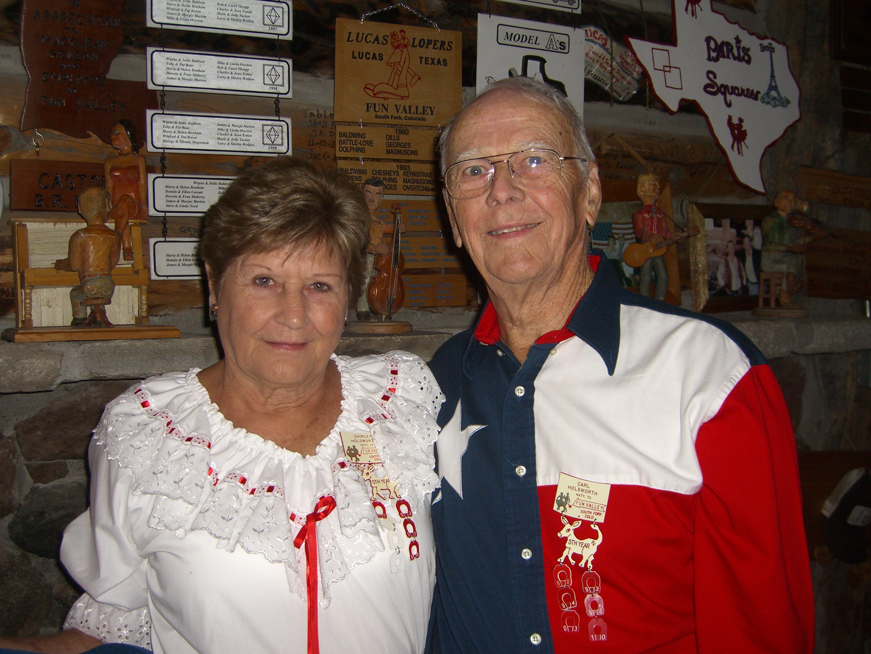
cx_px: 436
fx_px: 956
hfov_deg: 49.0
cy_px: 327
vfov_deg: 37.7
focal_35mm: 38
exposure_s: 1/60
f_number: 2.8
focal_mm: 7.9
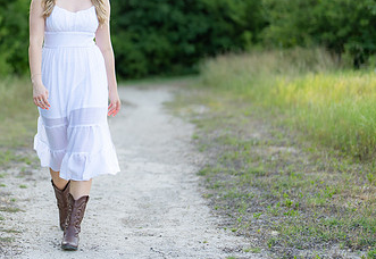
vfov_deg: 13.8
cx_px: 64
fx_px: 1066
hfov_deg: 19.8
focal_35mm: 101
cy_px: 70
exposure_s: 1/1000
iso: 100
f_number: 1.2
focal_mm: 50
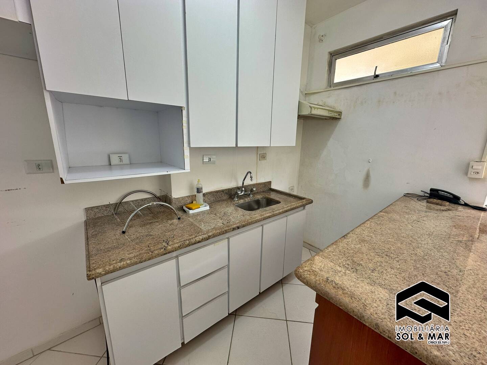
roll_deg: -1.4
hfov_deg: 102.1
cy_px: 182
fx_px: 197
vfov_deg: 85.7
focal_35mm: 14
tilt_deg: -12.3
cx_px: 244
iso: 100
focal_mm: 2.22
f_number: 2.2
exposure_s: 1/120
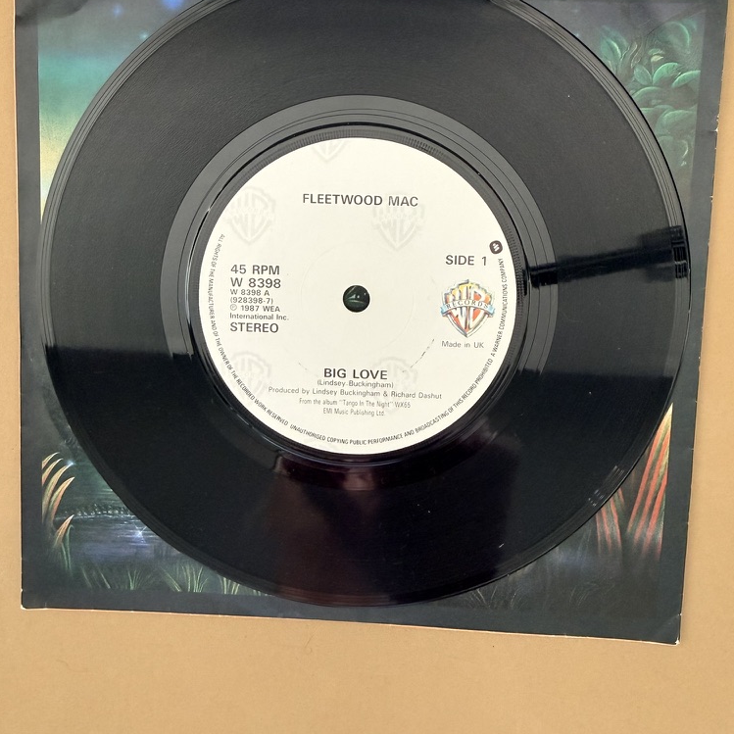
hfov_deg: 55.6
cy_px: 334
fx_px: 696
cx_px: 365
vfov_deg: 55.5
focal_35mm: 29
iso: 320
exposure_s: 1/64
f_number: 2.2
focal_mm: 2.22
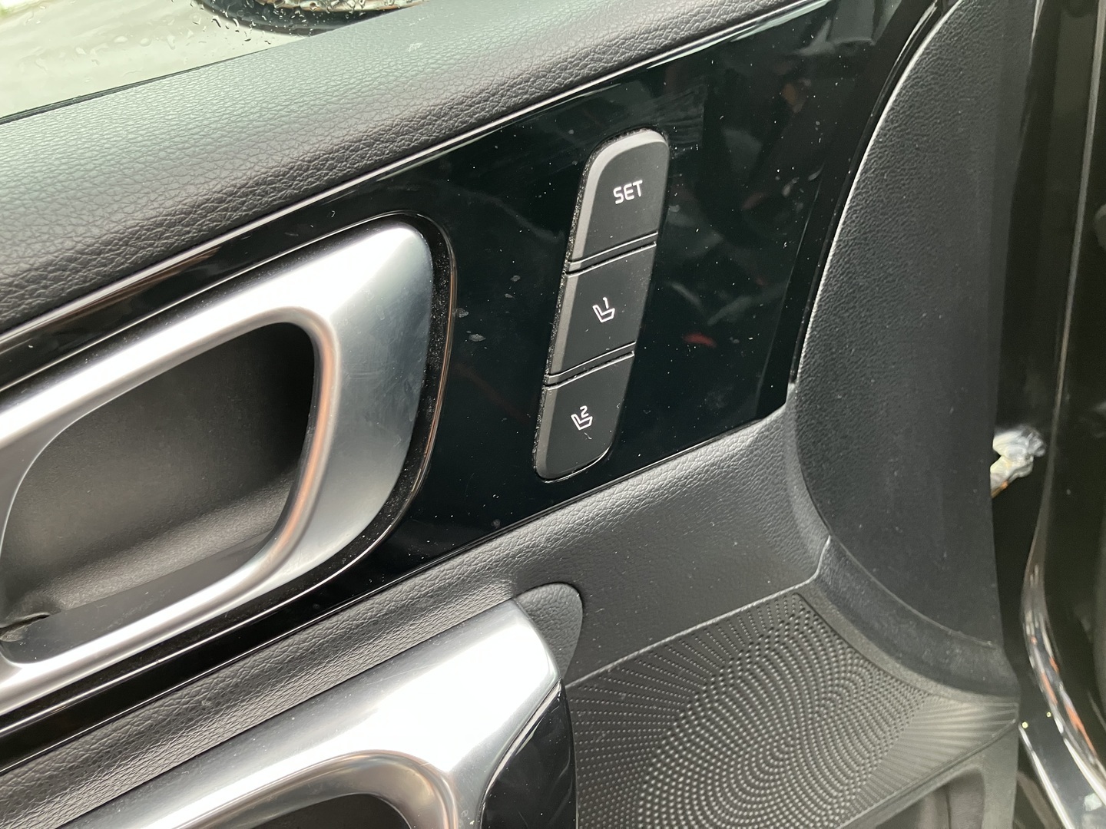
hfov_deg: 63.4
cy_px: 414
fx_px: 895
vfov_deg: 49.7
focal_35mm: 28
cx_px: 553
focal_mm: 3.99
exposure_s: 1/60
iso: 160
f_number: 1.8
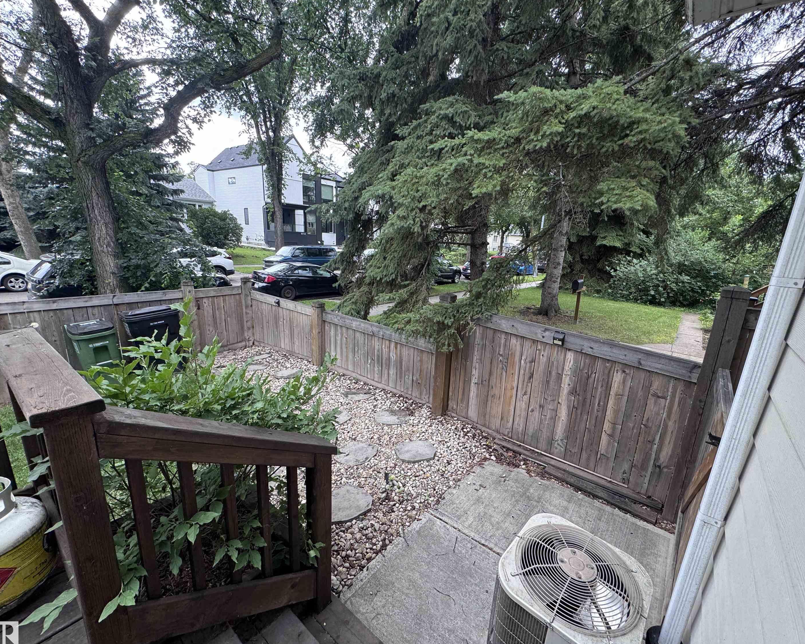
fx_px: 357
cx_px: 431
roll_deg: -2.5
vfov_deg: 84.0
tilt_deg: -13.9
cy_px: 329
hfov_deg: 96.6
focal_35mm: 15
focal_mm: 2.22
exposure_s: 1/99
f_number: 2.2
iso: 50
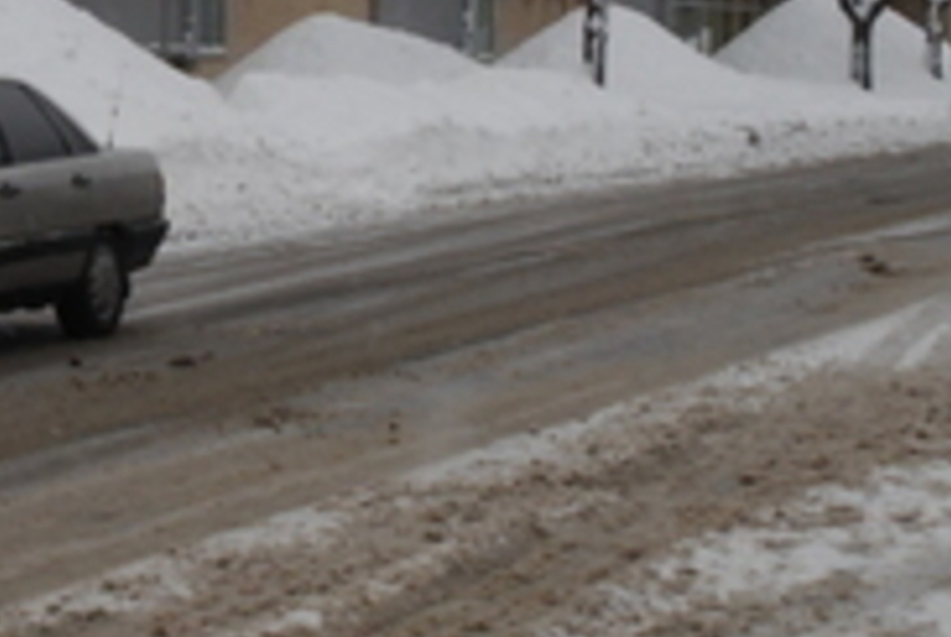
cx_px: -200
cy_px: 61
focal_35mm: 127
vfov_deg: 10.7
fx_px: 3370
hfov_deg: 15.5
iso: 800
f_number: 8
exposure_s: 1/90
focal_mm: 31
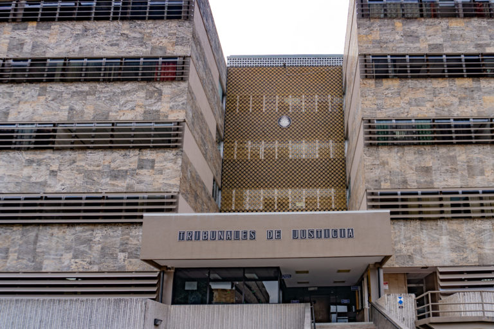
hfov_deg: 73.7
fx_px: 329
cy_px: 164
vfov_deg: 53.1
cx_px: 247
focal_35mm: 24
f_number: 4.5
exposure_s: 1/320
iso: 100
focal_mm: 16
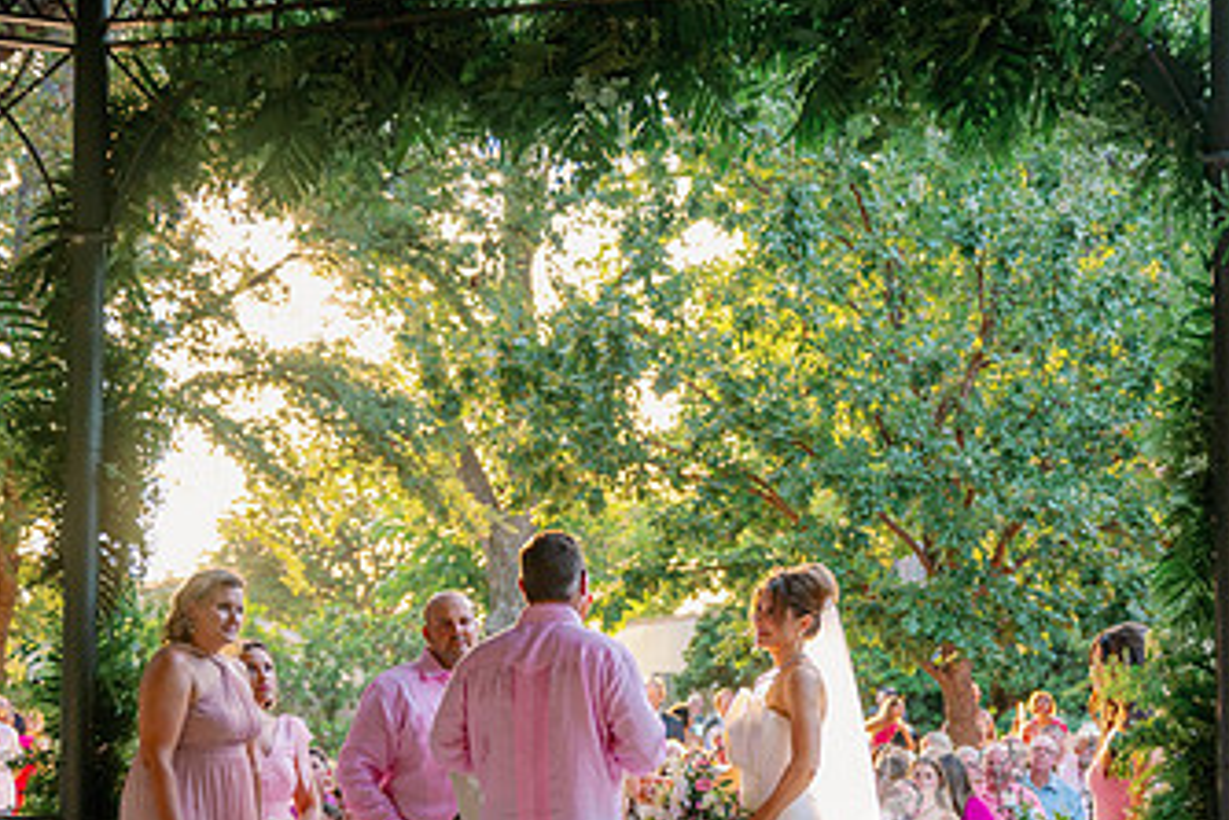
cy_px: 579
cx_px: 740
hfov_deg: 25.3
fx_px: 2732
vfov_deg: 17.0
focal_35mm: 80
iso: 320
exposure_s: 1/160
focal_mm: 46
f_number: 2.8
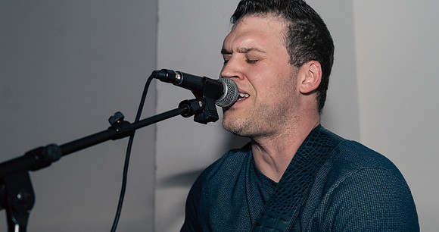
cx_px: 215
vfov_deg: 16.8
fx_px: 780
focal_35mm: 68
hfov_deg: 31.5
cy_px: 177
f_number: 4.5
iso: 4000
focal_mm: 53
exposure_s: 1/160
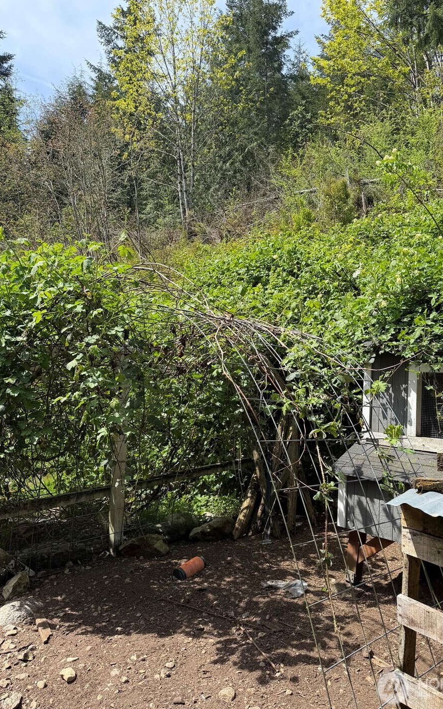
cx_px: 259
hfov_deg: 47.4
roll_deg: -1.8
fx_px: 502
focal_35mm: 26
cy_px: 349
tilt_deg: +2.7
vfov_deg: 70.4
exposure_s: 1/2232
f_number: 1.78
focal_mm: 6.76
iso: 100
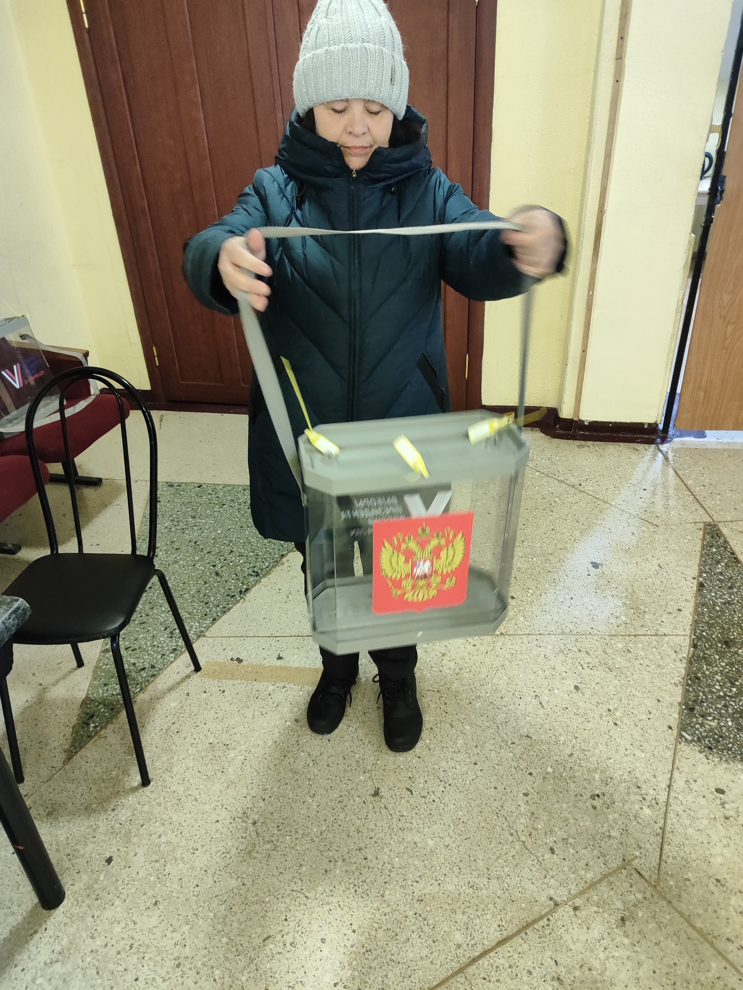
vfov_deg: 71.6
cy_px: 495
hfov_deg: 56.8
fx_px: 687
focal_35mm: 24
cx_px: 372
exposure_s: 1/33
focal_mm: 5.89
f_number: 1.89
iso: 1927
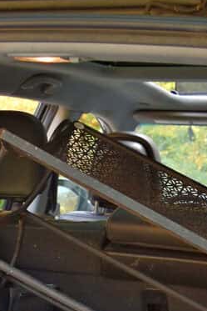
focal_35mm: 107
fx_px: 922
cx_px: 38
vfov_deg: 17.9
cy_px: 404
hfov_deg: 12.7
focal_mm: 26
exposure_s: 1/125
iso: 400
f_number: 5.6
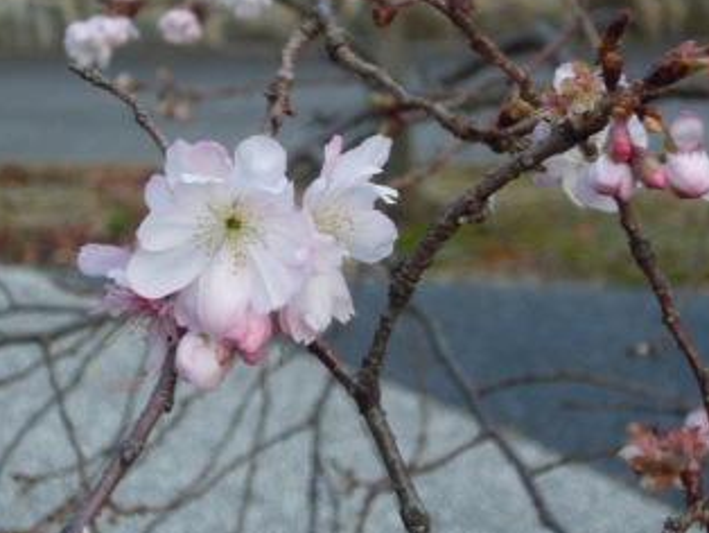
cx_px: 282
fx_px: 2337
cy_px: 242
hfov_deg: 17.2
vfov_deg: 13.0
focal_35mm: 114
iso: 100
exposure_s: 1/20
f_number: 4
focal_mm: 9.6
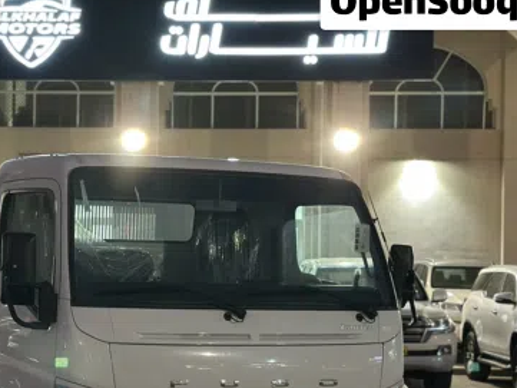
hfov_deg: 22.7
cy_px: 236
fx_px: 1270
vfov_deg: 17.4
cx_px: 105
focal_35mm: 85
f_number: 1.78
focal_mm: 6.86
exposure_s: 1/50
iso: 320
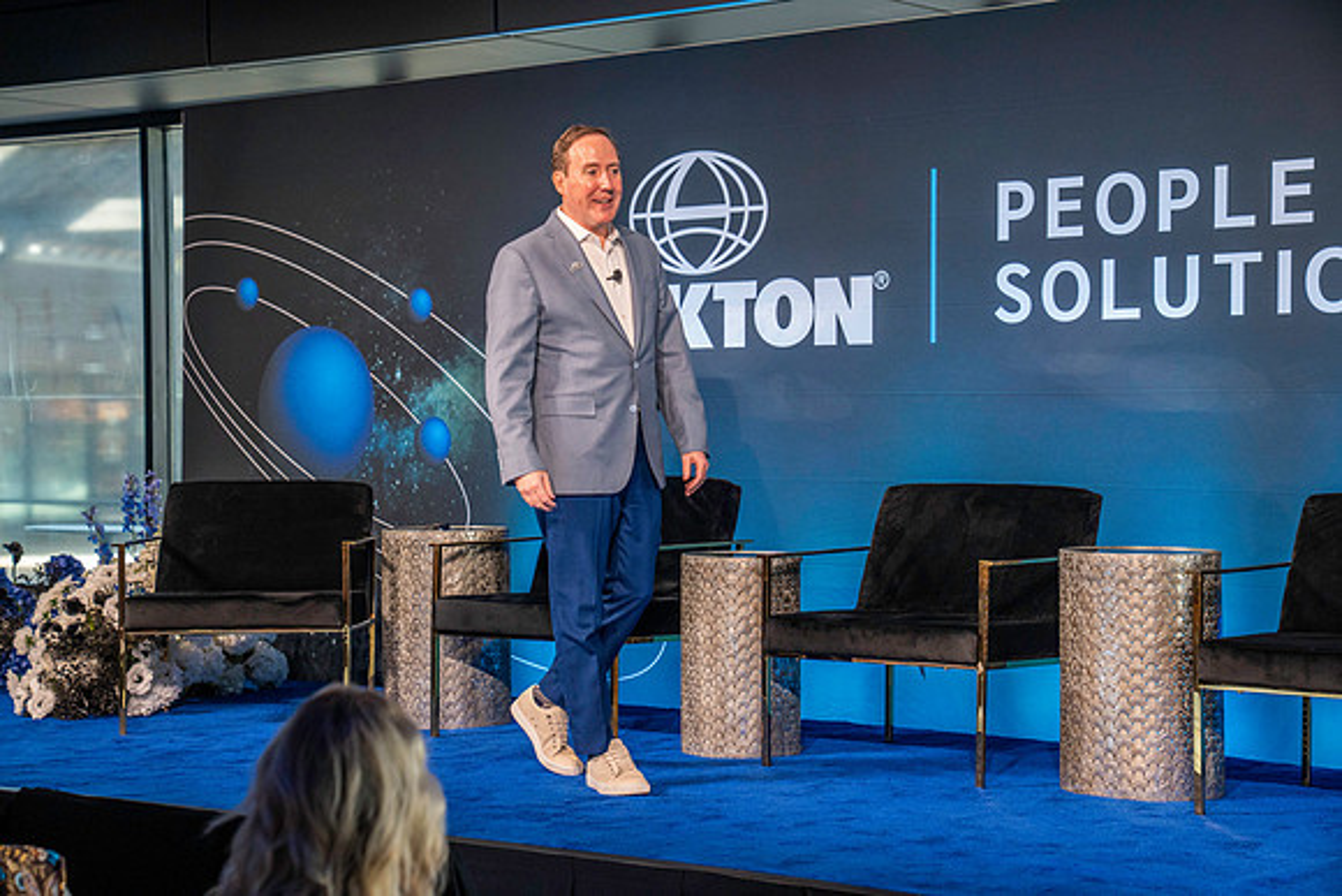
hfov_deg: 28.8
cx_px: 671
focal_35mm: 70
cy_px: 448
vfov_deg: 19.5
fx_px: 2610
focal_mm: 70
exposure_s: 1/200
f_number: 4.5
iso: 3200
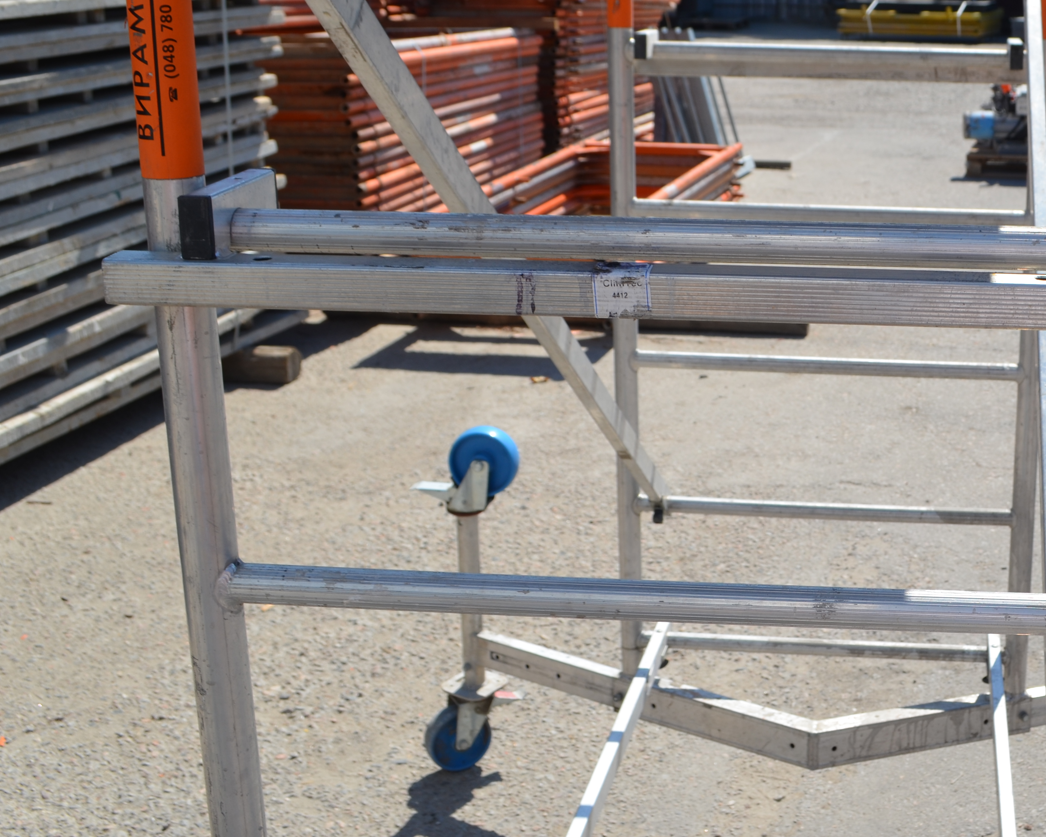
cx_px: 847
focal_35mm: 53
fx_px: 1641
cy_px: 330
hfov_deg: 34.2
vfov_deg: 28.5
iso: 100
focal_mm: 22
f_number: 8
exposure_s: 1/250
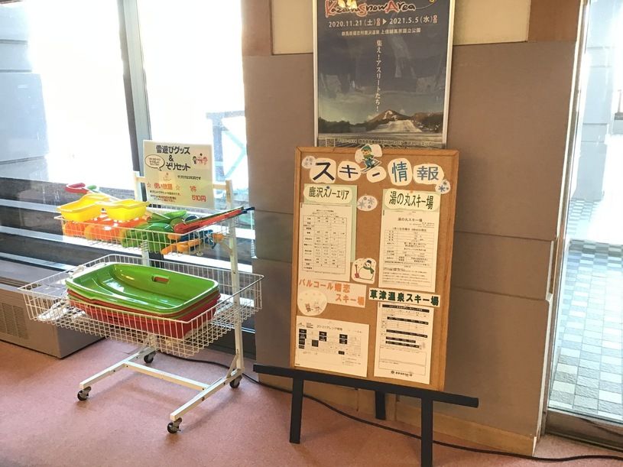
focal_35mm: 31
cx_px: 312
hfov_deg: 58.4
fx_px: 558
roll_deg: +0.0
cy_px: 234
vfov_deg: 45.4
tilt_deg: -17.1
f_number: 2.4
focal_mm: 3.3
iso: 80
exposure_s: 1/30
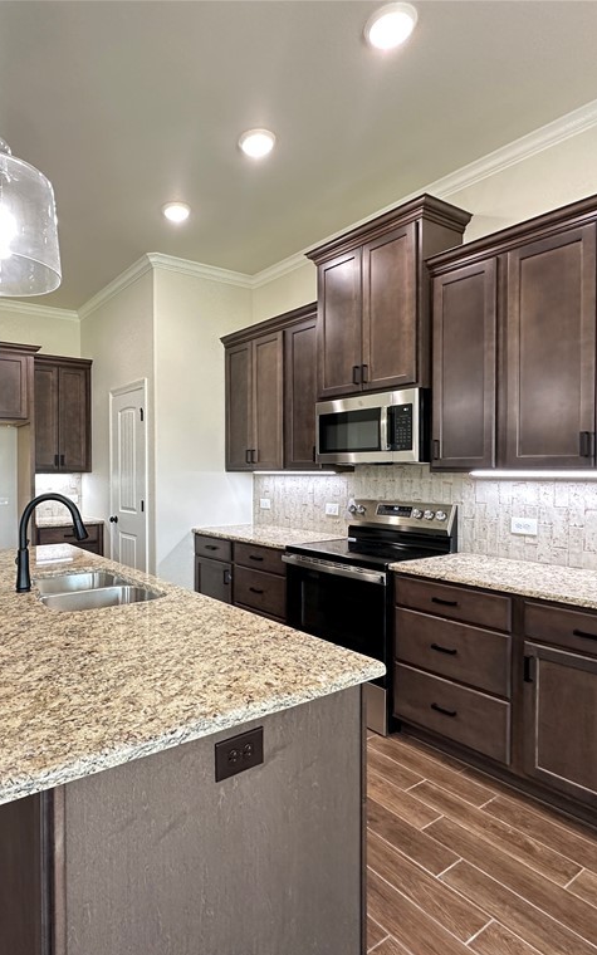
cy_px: 481
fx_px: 521
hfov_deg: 58.4
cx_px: 201
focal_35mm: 20
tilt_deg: -0.7
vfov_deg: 85.1
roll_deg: +0.6
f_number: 2.2
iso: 250
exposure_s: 1/60
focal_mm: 2.22
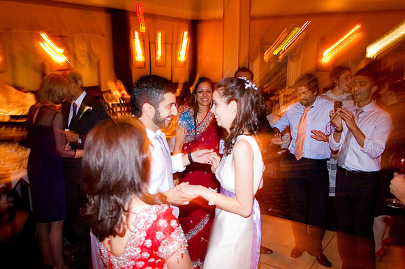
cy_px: 134
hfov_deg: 36.9
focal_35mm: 54
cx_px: 202
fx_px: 607
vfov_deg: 25.0
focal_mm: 36
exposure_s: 1/8
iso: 3200
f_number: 4
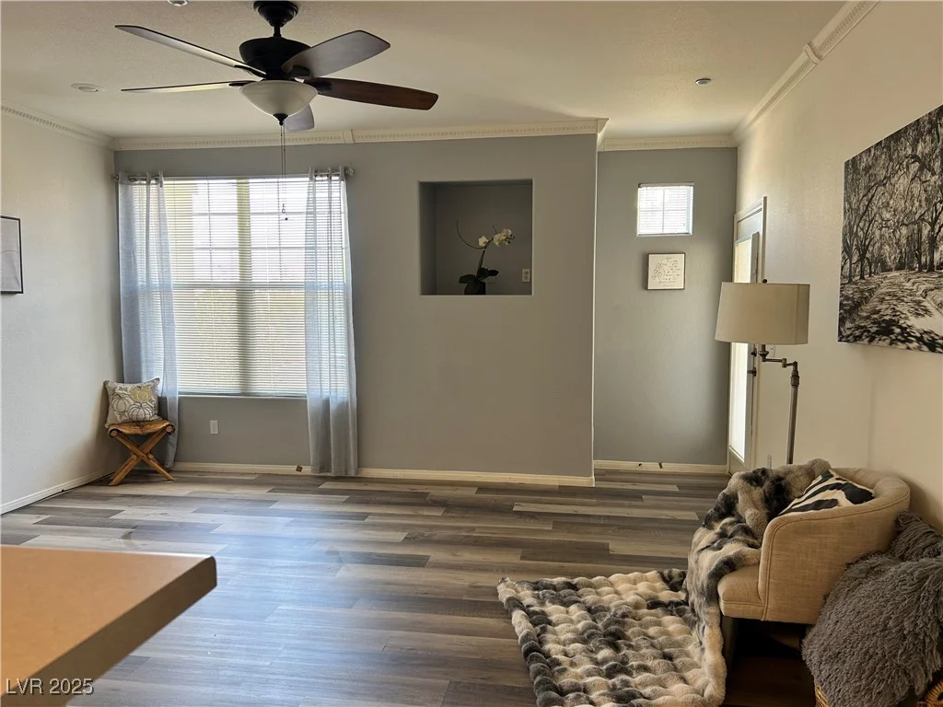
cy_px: 354
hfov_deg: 67.3
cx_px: 472
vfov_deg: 53.1
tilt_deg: -4.7
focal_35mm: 26
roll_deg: -0.6
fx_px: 708
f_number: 1.5
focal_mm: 5.7
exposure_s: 1/60
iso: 64
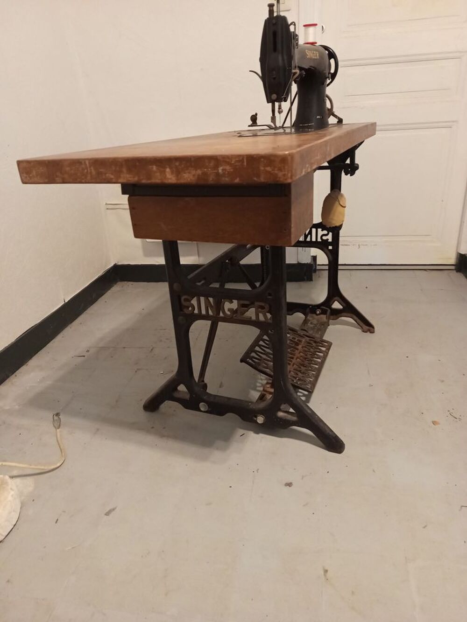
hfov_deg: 56.8
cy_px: 311
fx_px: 432
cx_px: 234
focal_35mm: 24
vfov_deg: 71.6
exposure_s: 1/25
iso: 1102
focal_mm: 5.24
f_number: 1.7
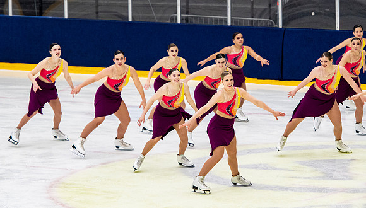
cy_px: 90
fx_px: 2528
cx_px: 167
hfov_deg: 8.3
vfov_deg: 4.7
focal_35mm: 260
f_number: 4
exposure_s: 1/500
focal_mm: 145
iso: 1000
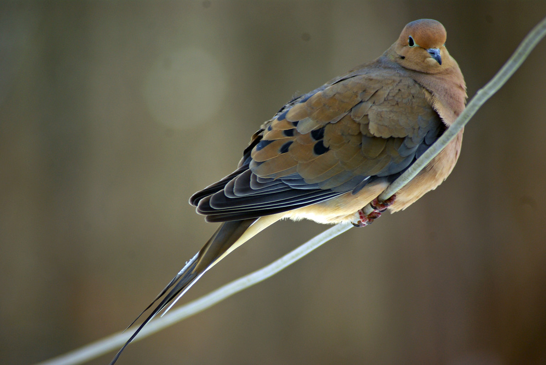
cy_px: 182
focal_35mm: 345
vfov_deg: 4.0
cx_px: 273
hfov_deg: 6.0
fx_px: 5238
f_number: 5.6
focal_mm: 230
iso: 100
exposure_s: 1/180
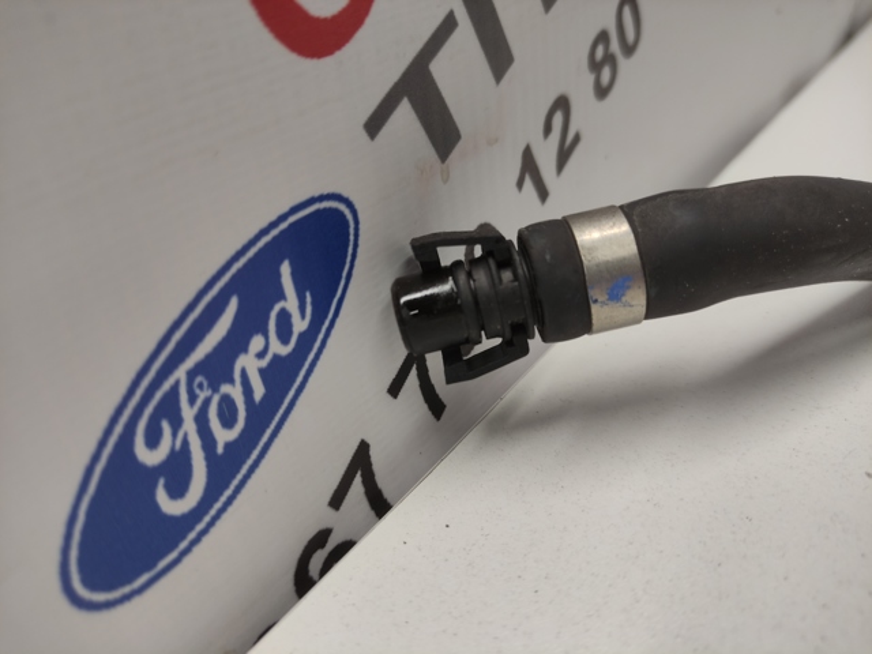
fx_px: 630
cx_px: 436
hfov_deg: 69.4
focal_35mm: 25
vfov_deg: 54.9
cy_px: 327
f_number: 1.89
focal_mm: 5.43
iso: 112
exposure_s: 1/100
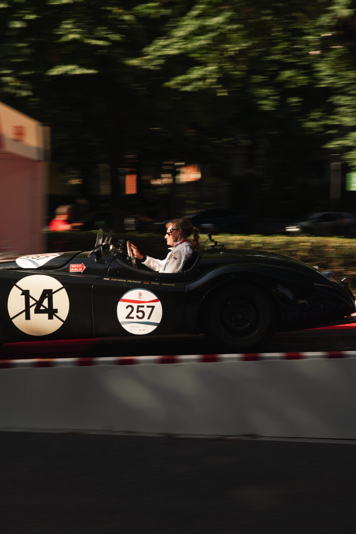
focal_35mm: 53
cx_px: 178
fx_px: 786
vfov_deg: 37.5
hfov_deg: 25.5
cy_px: 267
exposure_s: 1/60
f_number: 11
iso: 100
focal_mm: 53
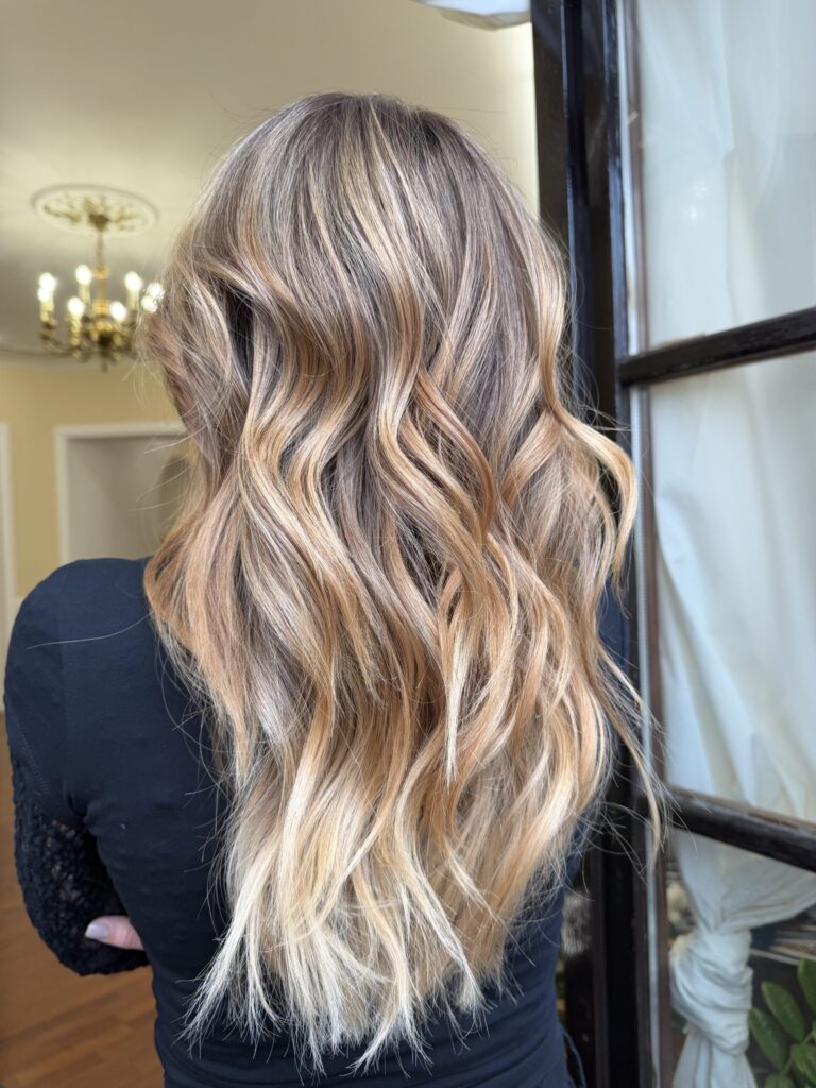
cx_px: 408
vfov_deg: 71.6
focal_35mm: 24
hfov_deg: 56.8
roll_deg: +1.7
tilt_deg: -0.6
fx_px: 754
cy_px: 544
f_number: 1.78
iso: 64
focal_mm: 6.76
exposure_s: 1/100
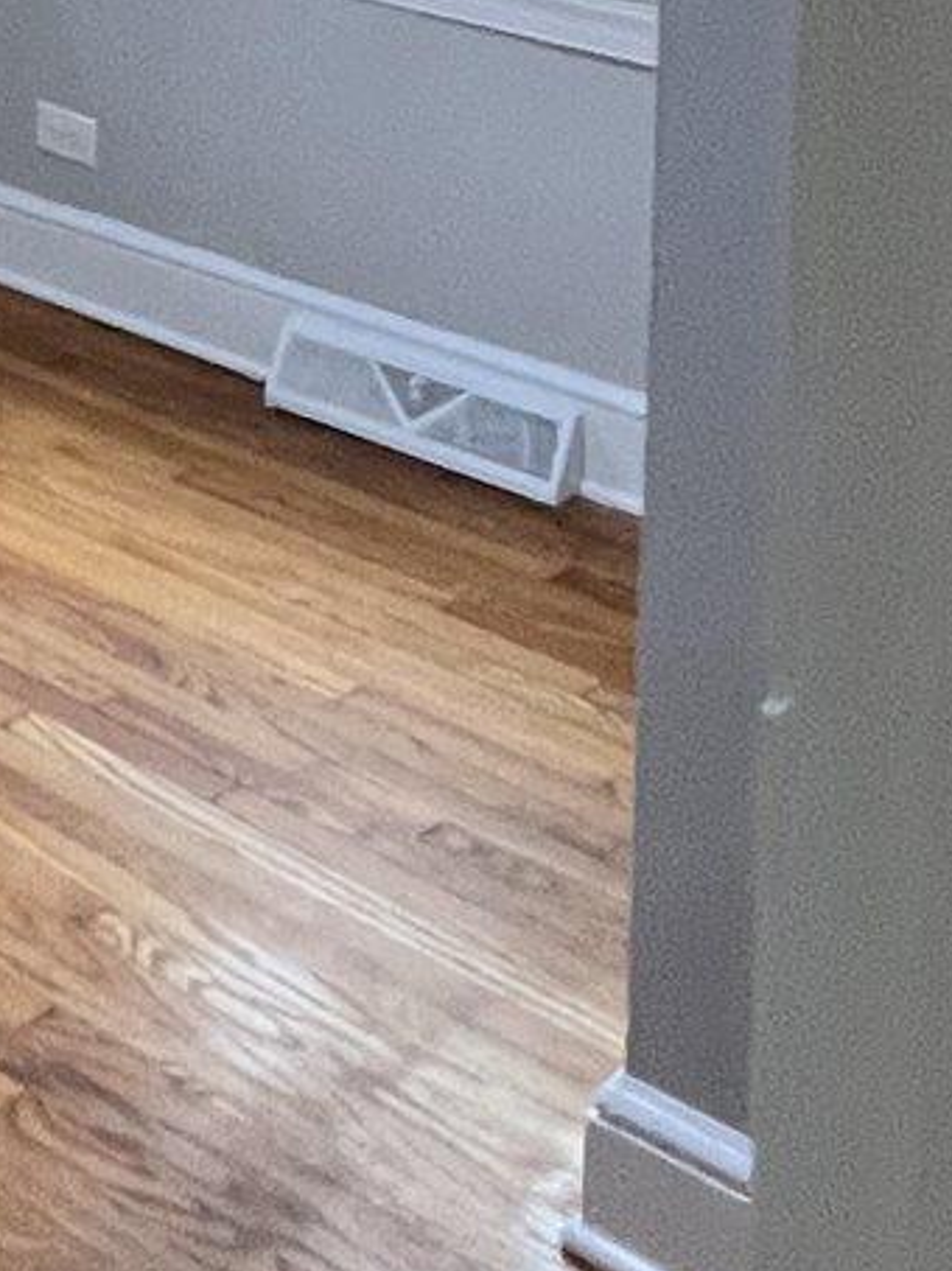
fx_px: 2422
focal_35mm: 66
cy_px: -496
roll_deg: -2.9
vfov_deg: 24.5
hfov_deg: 19.2
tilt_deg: -1.4
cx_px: -507
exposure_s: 1/60
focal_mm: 1.57
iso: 160
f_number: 1.8
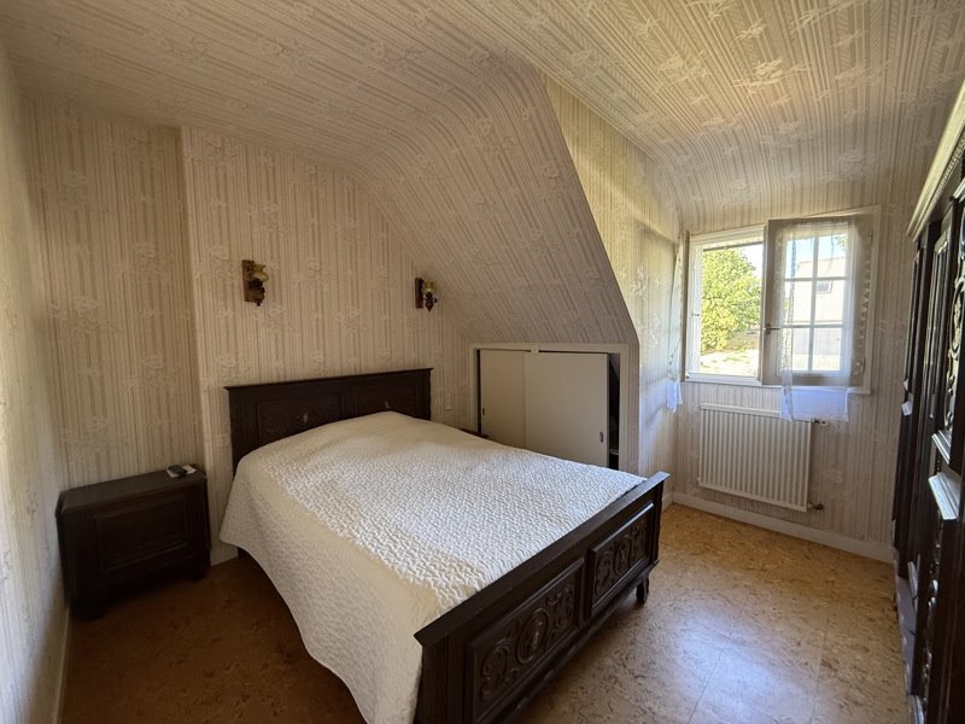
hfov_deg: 102.1
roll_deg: +0.2
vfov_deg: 85.7
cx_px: 482
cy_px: 362
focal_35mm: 14
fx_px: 390
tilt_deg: -4.2
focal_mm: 2.22
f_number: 2.2
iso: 320
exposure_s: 1/87
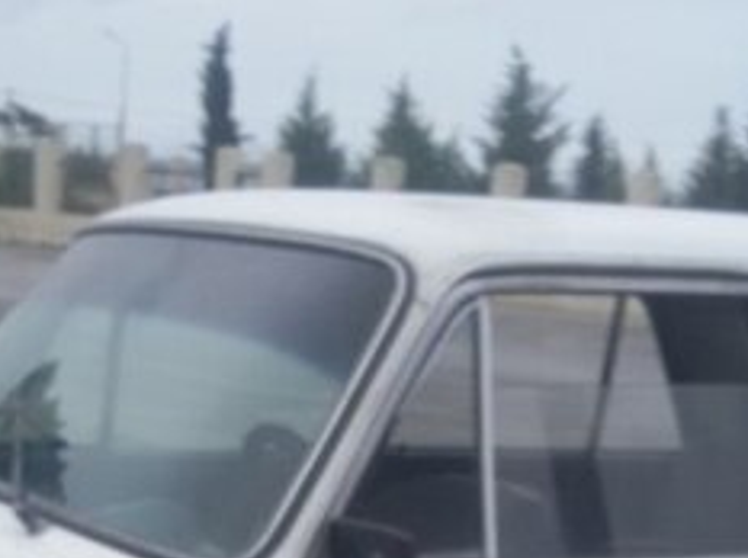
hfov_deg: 22.3
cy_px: 787
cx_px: 433
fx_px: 1899
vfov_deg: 15.7
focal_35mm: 88
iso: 40
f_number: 2.4
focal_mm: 2.93
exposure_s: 1/208
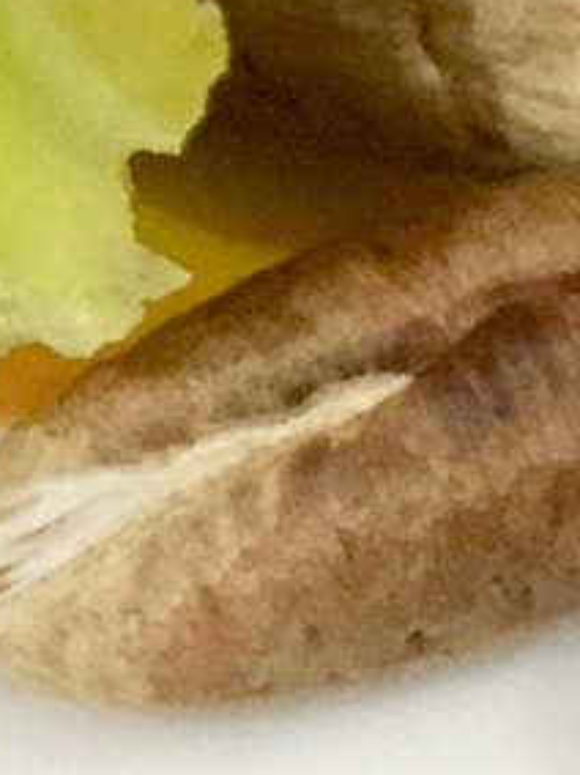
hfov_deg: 8.9
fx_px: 3667
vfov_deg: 11.4
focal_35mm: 164
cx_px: -208
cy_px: -493
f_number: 2.2
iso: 250
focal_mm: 4.15
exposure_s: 1/20
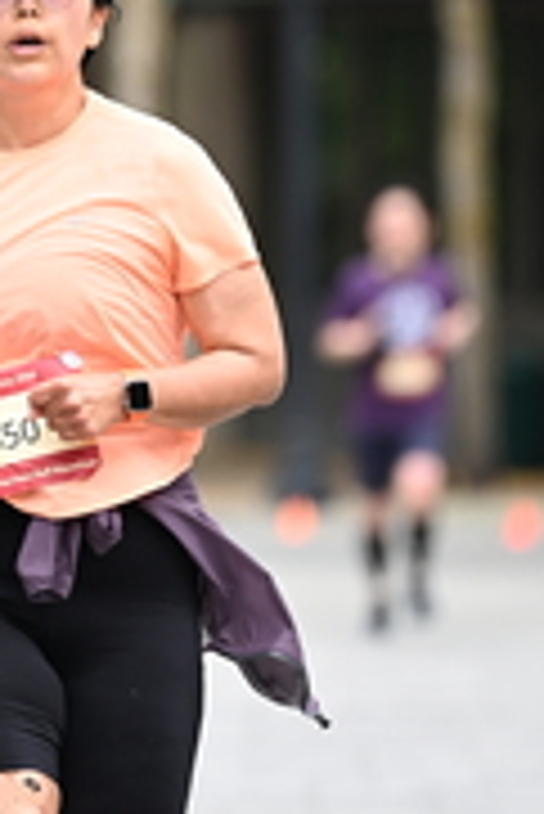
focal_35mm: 609
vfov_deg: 3.4
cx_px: 29
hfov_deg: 2.3
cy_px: 139
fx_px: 13777
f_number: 2.8
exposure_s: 1/1600
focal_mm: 200
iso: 640
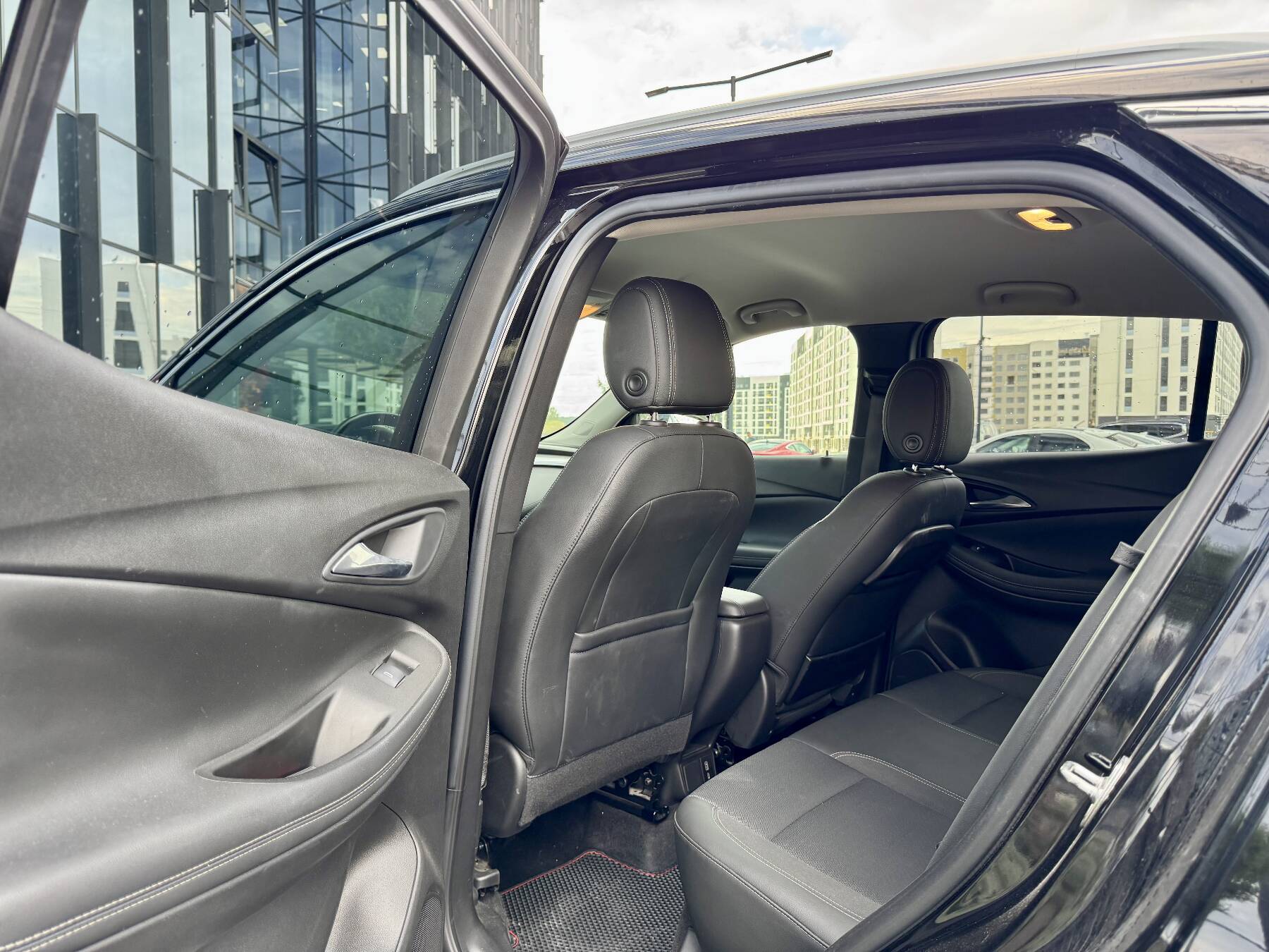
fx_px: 880
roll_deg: +0.3
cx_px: 634
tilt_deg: -3.4
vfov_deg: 56.8
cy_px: 476
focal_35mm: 24
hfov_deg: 71.6
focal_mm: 6.76
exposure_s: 1/121
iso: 160
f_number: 1.78
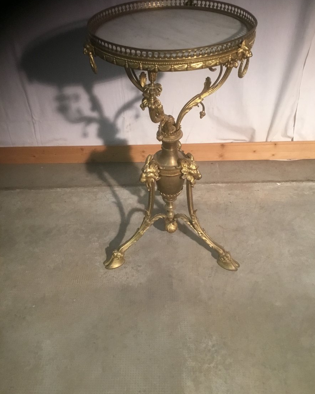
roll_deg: +1.3
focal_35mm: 33
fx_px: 385
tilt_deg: -41.1
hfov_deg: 44.5
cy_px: 198
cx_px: 160
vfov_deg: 54.2
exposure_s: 1/33
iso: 200
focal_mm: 3.3
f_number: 2.4
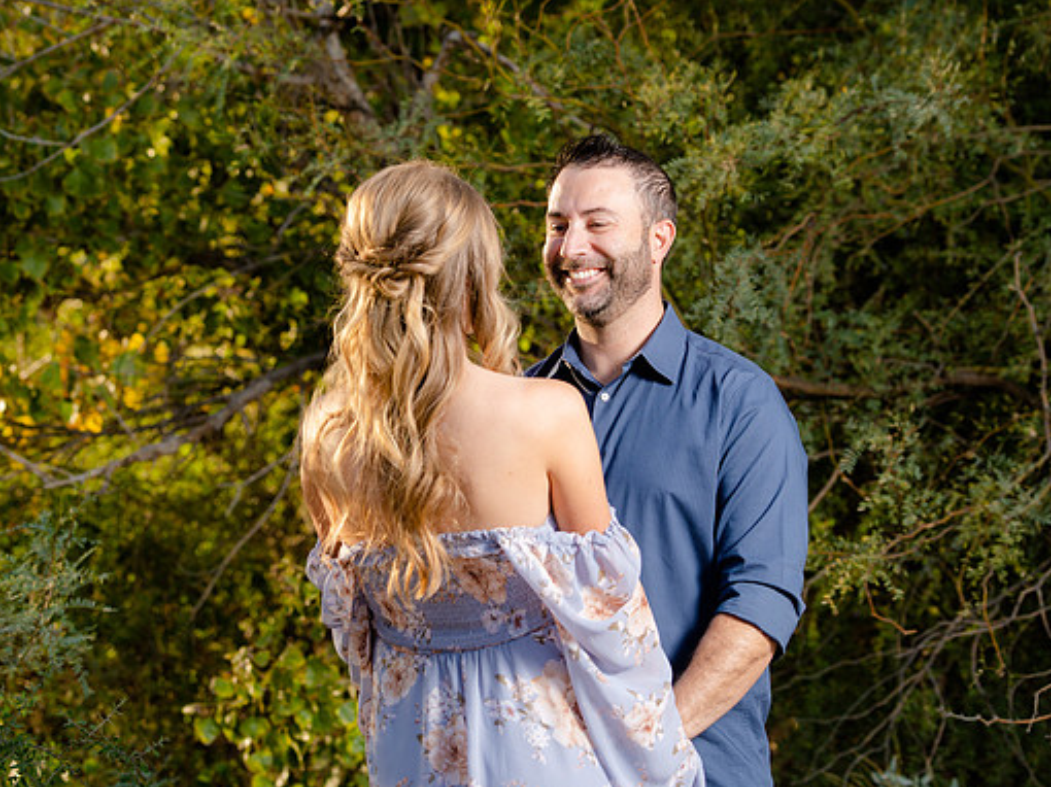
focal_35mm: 116
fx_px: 3520
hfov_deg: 17.0
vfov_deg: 12.8
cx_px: 466
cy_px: 392
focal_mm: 106
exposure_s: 1/250
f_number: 5
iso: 100
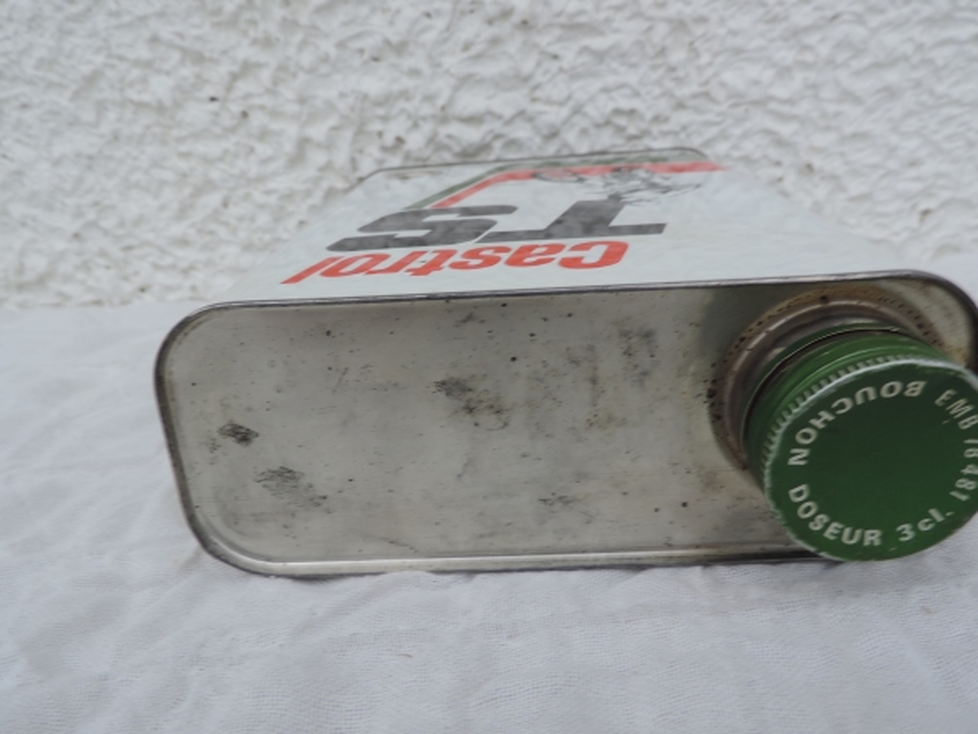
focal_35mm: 28
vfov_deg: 49.7
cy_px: 367
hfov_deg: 63.4
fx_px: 791
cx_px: 489
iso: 80
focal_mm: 4.9
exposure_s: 1/400
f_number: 3.1
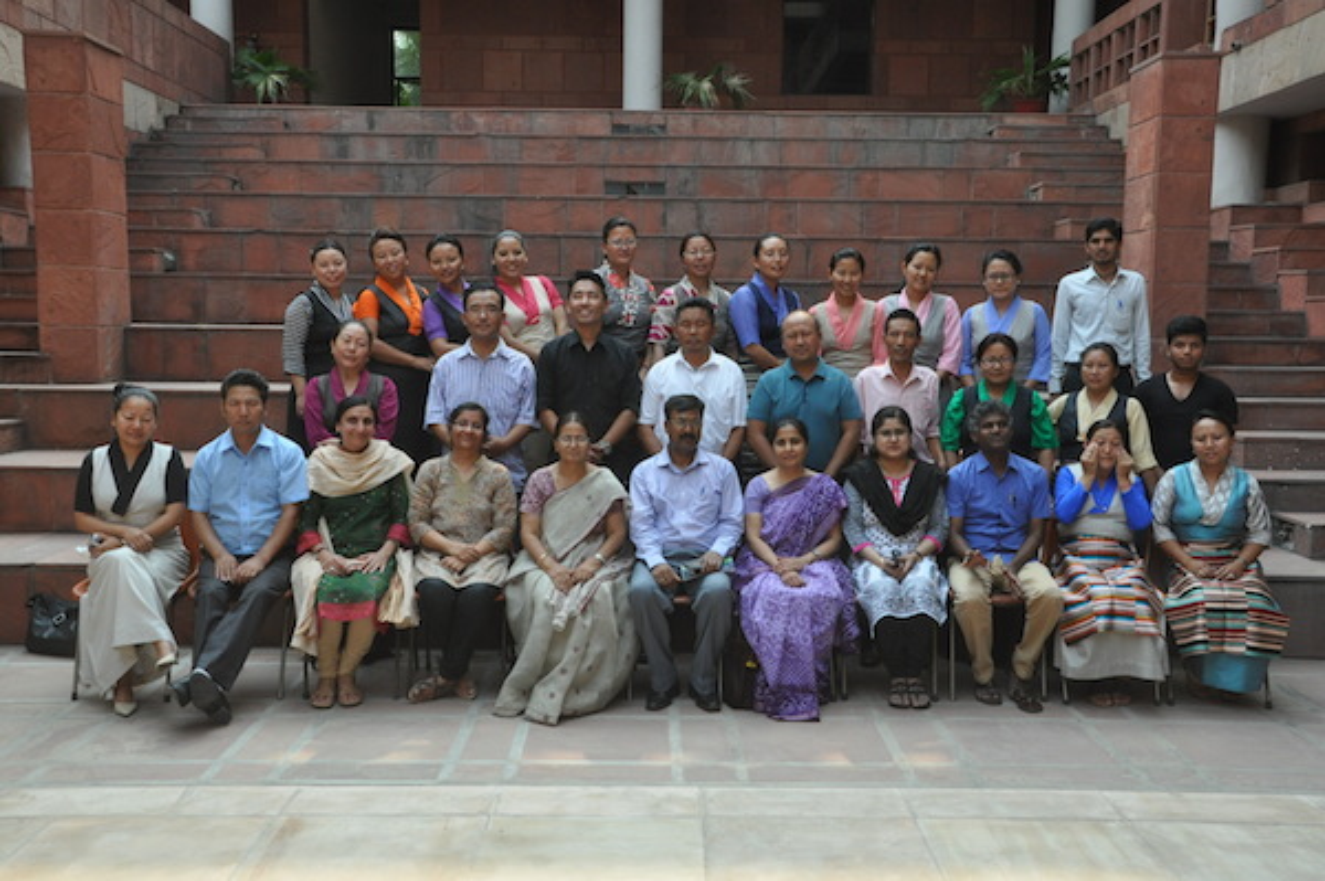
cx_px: 662
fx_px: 1434
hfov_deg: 49.6
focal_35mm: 39
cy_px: 440
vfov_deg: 34.2
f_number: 9
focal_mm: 26
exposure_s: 1/320
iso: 800
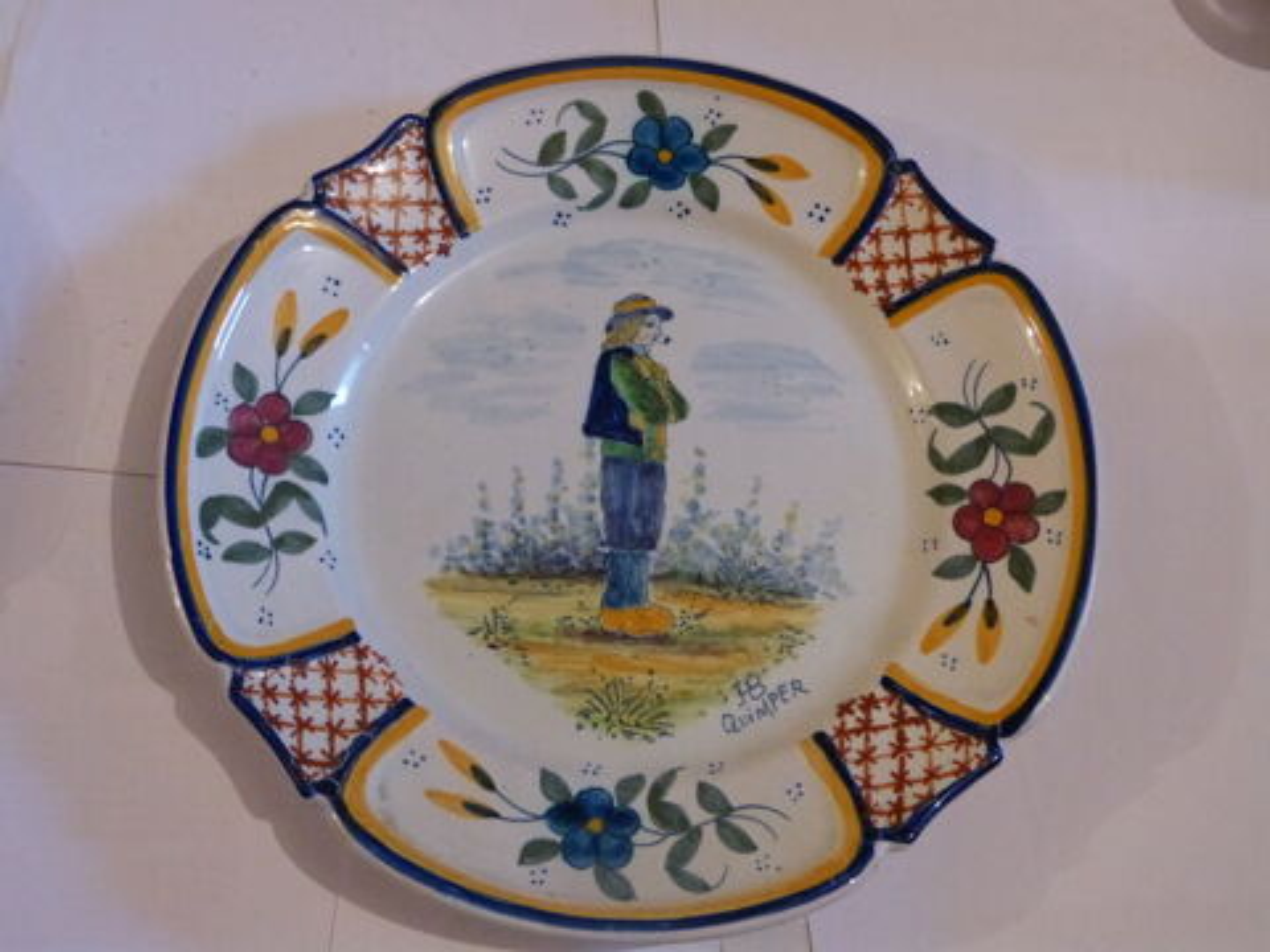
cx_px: 635
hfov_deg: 42.9
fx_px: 1614
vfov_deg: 32.9
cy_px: 476
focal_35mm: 44
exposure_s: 1/30
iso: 800
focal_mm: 7.8
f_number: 3.2
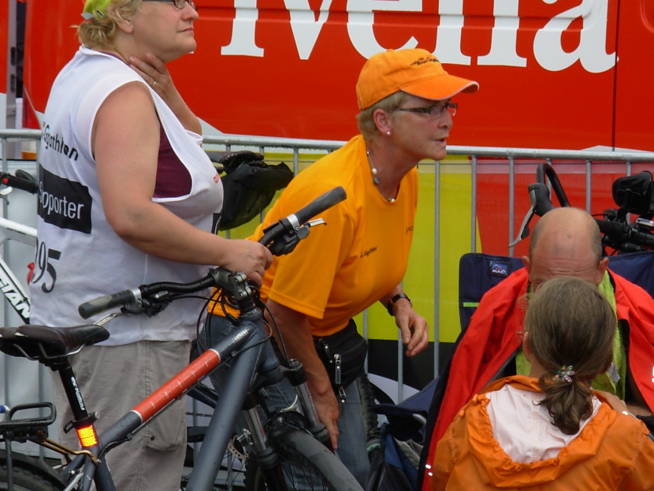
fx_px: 4195
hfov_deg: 8.9
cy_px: 269
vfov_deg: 6.7
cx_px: 338
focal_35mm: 222
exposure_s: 1/171
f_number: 5
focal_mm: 29.8
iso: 50
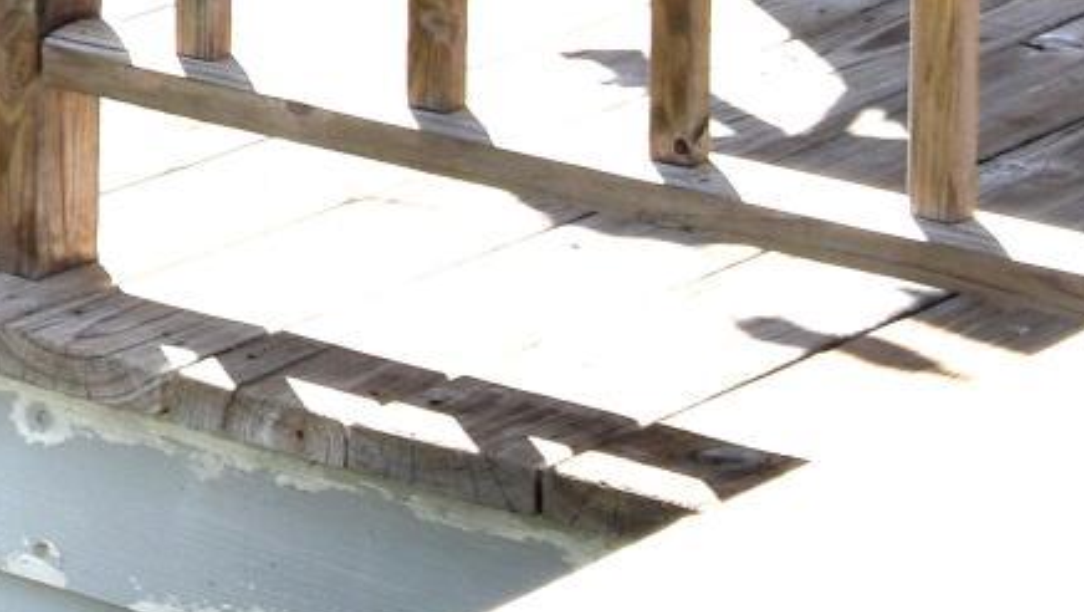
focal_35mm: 216
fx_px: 6213
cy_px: -1500
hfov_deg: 7.9
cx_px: -2611
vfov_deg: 5.2
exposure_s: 1/200
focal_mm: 20
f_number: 9
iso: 100
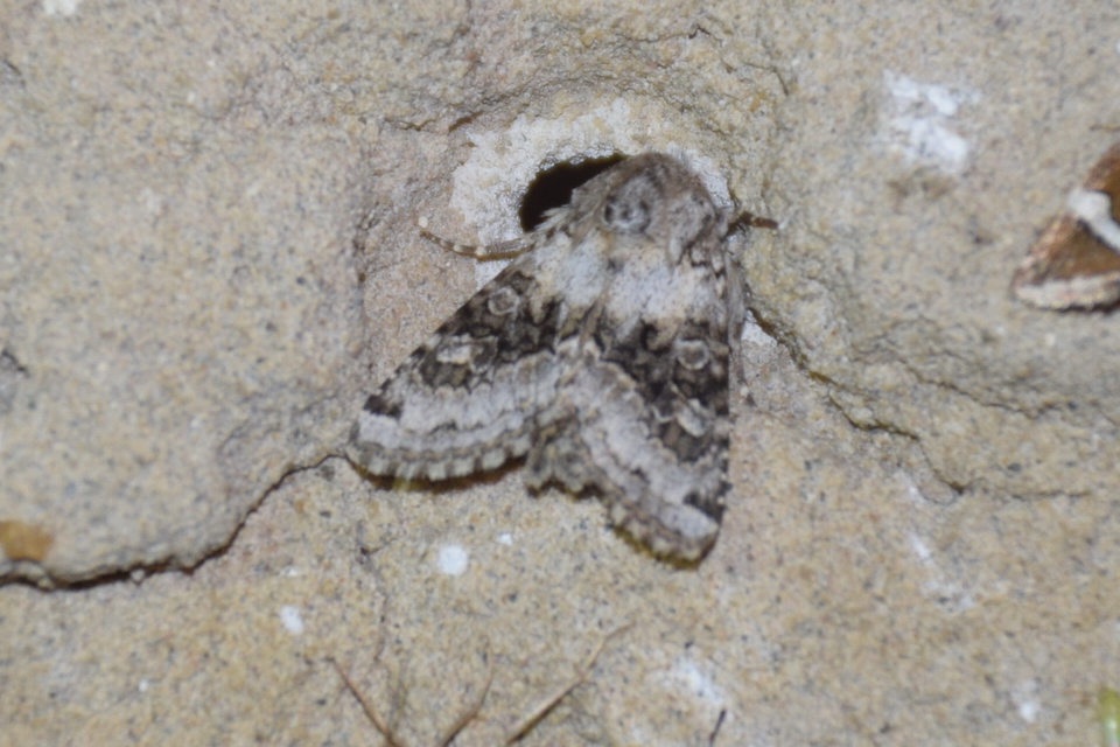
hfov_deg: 9.8
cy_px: 374
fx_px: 6533
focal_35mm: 210
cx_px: 560
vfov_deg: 6.5
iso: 320
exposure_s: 1/60
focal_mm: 140
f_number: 5.6
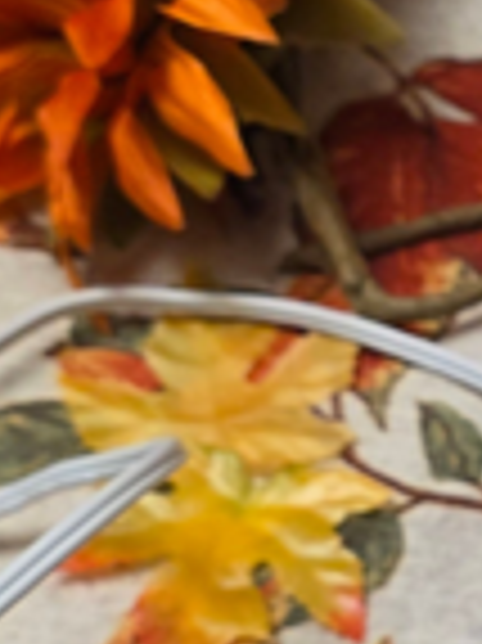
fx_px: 2696
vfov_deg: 13.6
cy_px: 327
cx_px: 815
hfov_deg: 9.8
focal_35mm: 145
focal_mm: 6.3
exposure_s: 1/120
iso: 200
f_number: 1.7
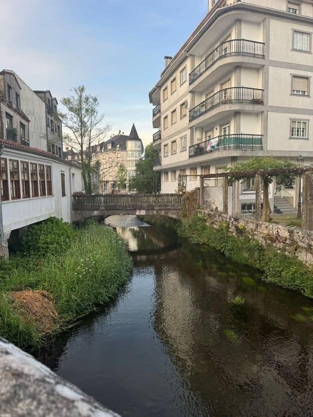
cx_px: 156
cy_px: 208
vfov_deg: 71.6
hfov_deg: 56.8
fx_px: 289
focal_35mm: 24
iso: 80
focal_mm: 6.76
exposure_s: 1/414
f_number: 1.78
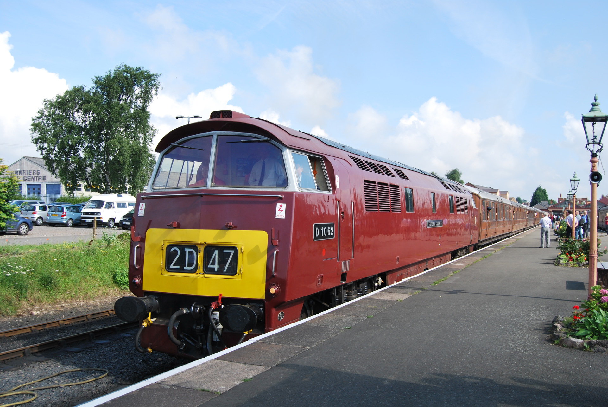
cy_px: 204
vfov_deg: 38.5
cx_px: 304
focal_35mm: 34
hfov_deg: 55.1
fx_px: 583
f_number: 7.1
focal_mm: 23
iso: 100
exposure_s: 1/200
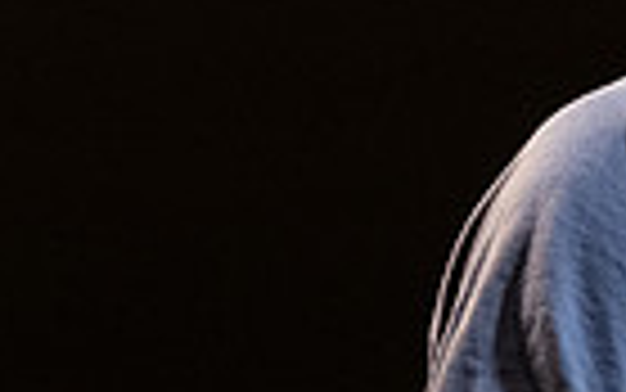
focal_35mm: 383
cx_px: 869
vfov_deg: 3.4
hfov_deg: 5.4
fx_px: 6537
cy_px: 361
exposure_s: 1/125
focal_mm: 70
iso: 3200
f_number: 3.2
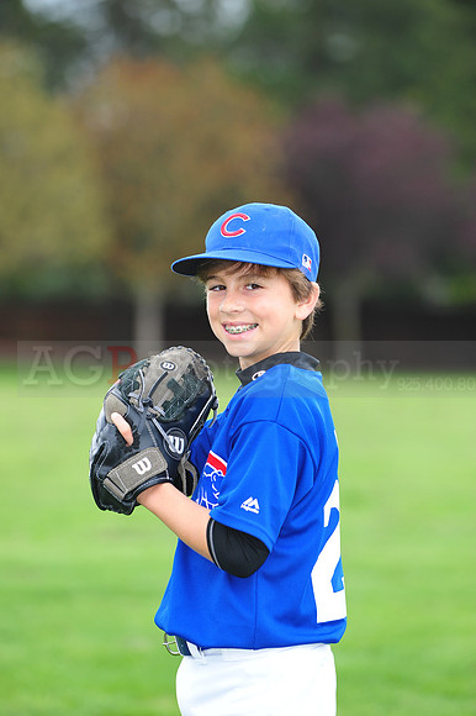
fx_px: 3971
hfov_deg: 6.9
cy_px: 358
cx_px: 238
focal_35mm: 200
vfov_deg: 10.3
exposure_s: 1/400
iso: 400
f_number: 5
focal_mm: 200
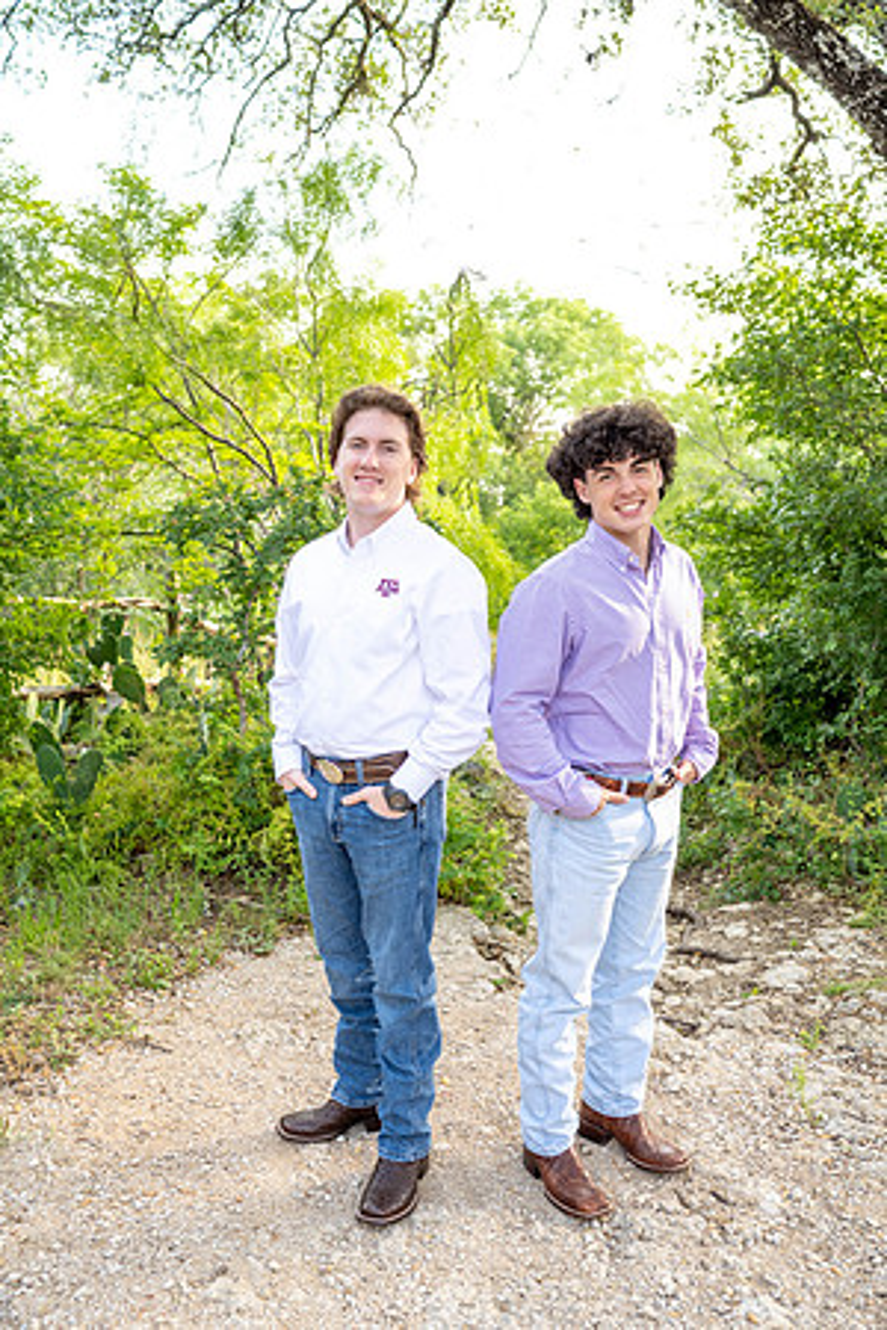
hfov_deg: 37.9
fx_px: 1293
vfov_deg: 54.4
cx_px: 444
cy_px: 665
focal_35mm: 35
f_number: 4
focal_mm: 35
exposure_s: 1/200
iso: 320
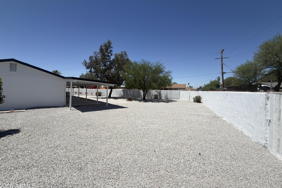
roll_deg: -1.0
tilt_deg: +1.1
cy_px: 87
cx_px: 144
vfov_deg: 77.2
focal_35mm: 15
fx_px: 117
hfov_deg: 100.4
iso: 20
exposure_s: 1/1399
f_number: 2.2
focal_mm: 2.22
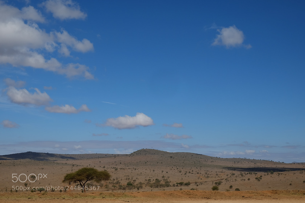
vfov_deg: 28.6
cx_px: 152
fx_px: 398
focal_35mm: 47
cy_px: 102
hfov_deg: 41.9
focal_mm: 31.5
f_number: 11
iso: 200
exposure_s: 1/500
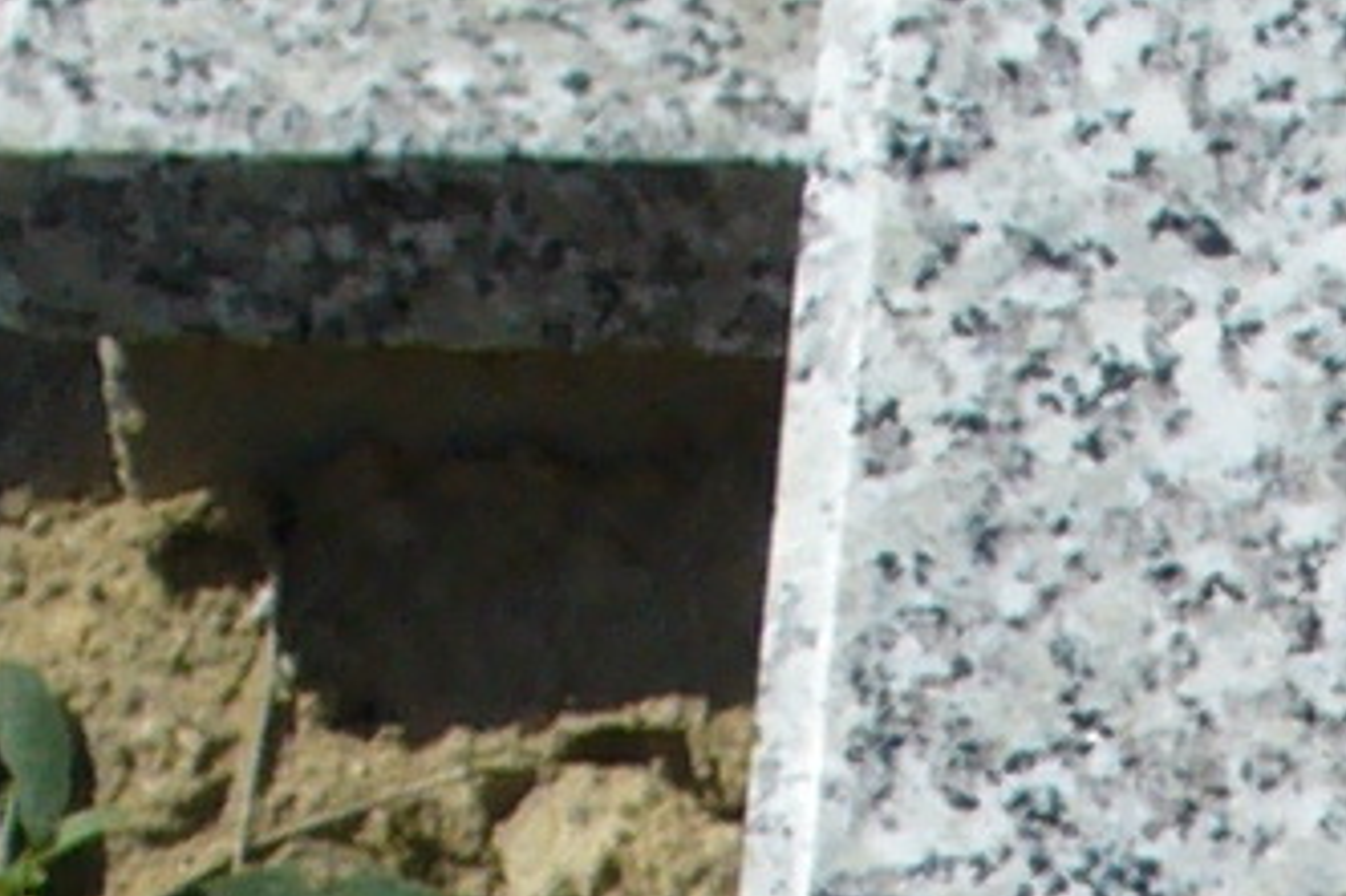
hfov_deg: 5.9
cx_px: 2842
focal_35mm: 337
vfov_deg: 3.9
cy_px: 2972
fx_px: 12593
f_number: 5.8
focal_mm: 7
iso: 80
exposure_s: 1/500
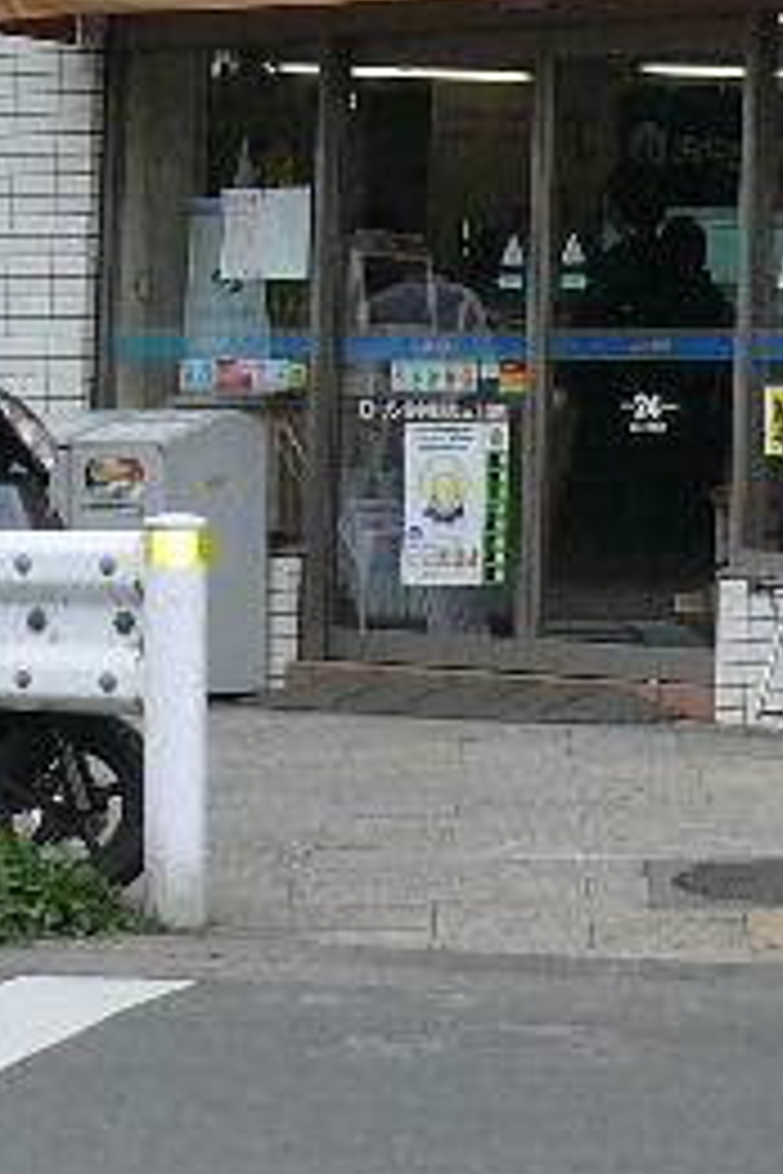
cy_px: 337
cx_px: 1112
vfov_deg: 15.1
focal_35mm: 135
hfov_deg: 9.9
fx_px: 4404
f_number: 3
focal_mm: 5.7
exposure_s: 1/800
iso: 100
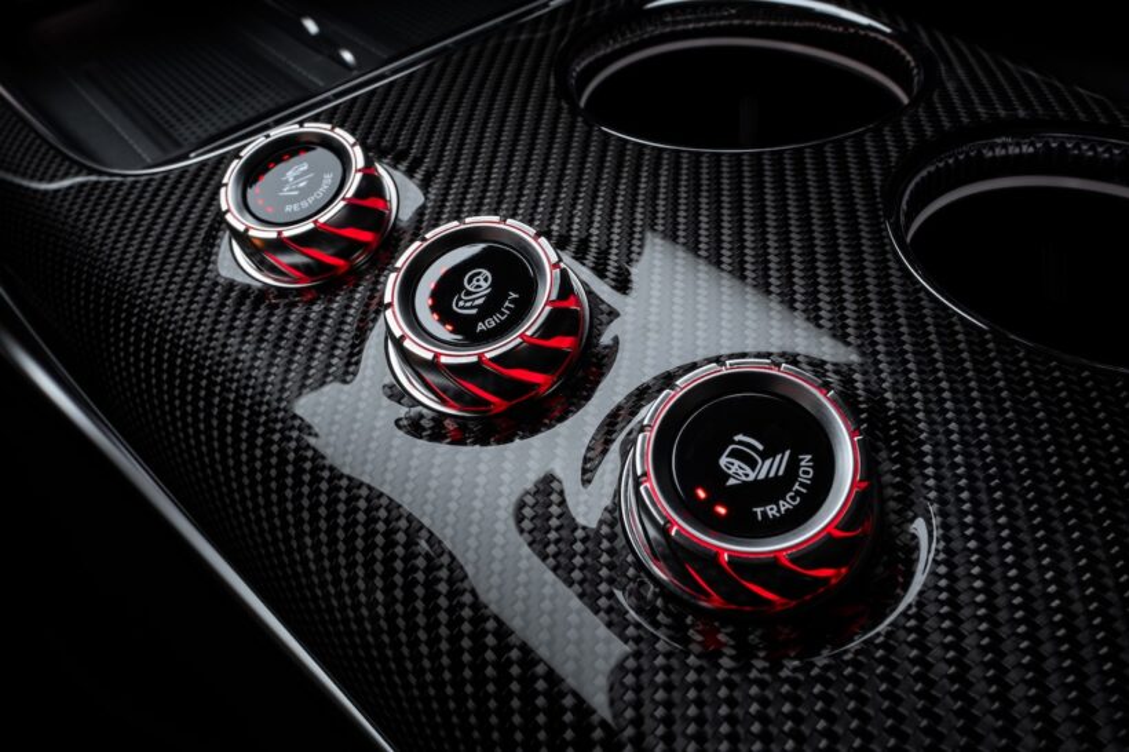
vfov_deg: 49.5
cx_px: 564
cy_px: 376
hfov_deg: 69.4
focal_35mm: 26
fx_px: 815
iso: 200
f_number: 16
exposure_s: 1/3
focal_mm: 26
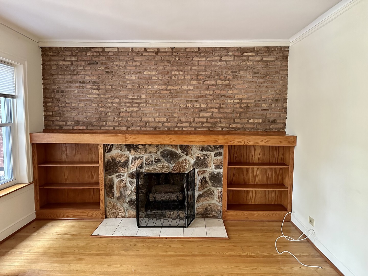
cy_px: 138
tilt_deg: -5.8
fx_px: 255
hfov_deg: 71.6
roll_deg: -0.3
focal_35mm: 24
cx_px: 184
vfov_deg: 56.8
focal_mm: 6.86
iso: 1000
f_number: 1.78
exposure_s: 1/58
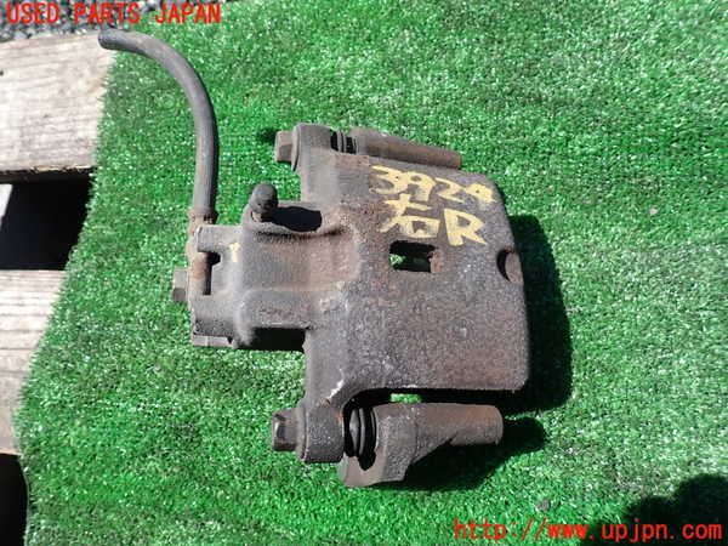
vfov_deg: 54.9
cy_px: 273
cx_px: 364
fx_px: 526
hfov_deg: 69.4
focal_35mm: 25
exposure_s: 1/800
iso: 100
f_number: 2.8
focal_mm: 4.5
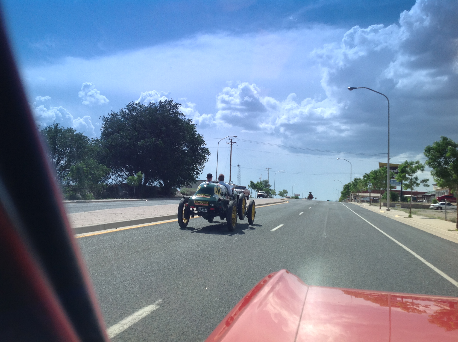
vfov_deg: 40.6
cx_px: 229
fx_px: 462
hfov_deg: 52.7
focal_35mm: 35
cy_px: 171
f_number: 2.4
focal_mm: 4.28
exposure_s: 1/1120
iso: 50
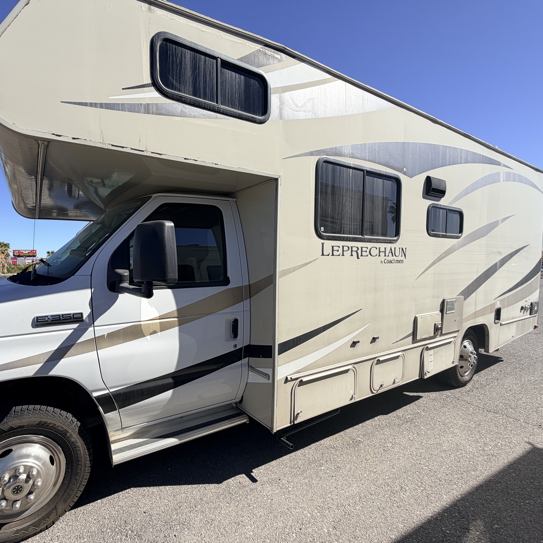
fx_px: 302
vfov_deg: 84.0
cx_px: 203
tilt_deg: -3.0
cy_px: 279
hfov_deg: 82.4
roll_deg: +1.4
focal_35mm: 17
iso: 20
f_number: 2.2
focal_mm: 2.22
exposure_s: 1/955
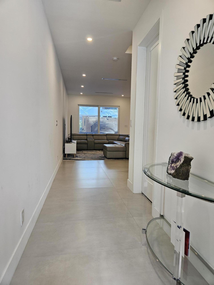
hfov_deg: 58.9
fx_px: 190
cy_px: 142
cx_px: 107
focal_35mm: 23
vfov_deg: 73.9
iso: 160
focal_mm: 5.4
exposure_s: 1/120
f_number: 1.8
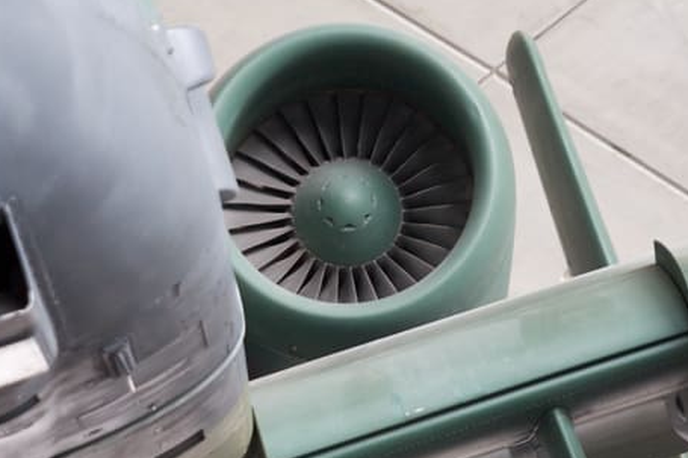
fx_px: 4031
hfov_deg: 9.8
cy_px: 183
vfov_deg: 6.5
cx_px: 369
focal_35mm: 211
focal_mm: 100
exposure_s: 1/40
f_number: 5.6
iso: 800
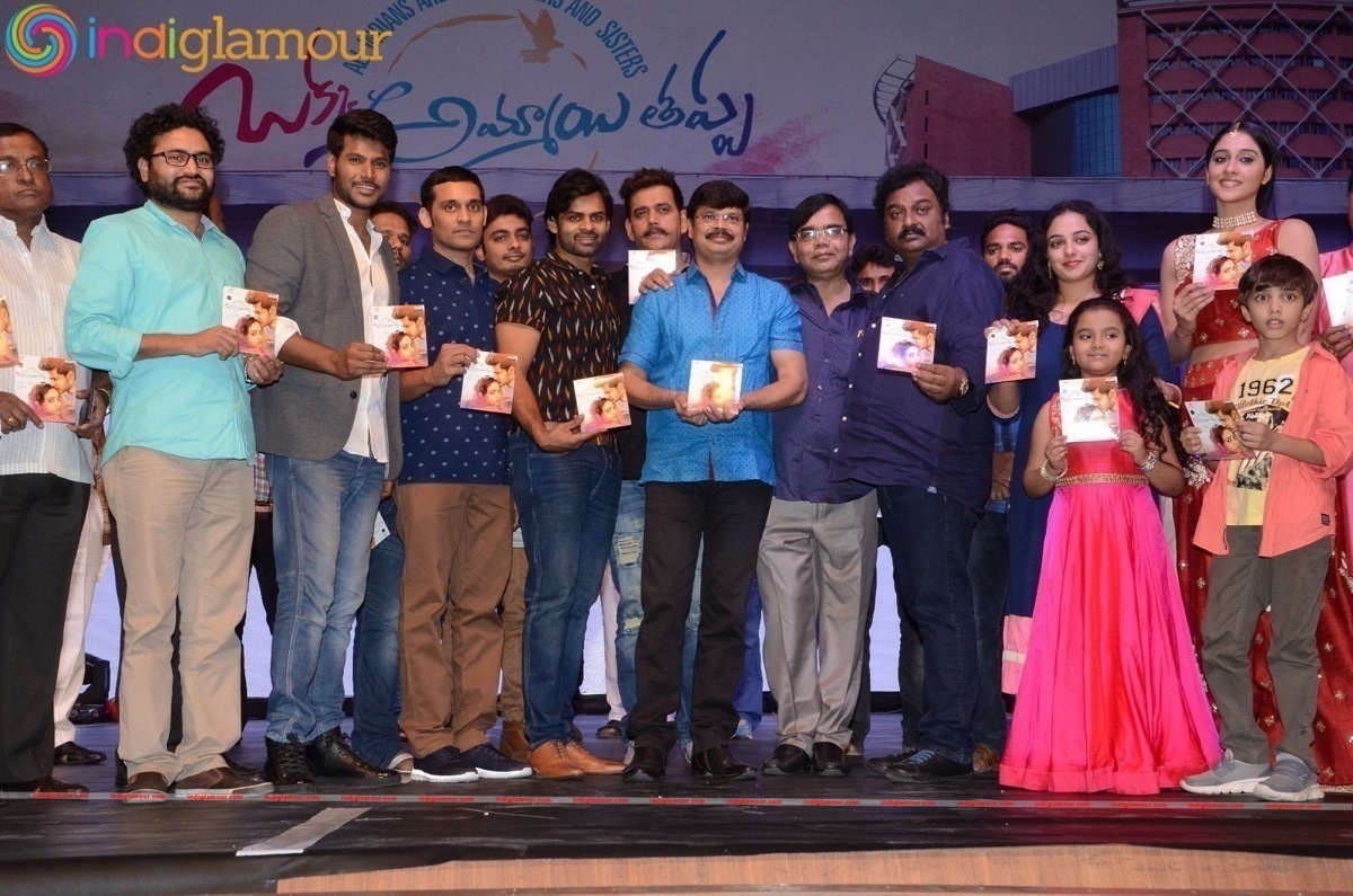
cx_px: 676
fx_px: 1969
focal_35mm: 52
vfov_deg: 25.6
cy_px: 448
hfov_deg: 37.9
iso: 1250
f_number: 7.1
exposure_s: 1/125
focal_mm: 35
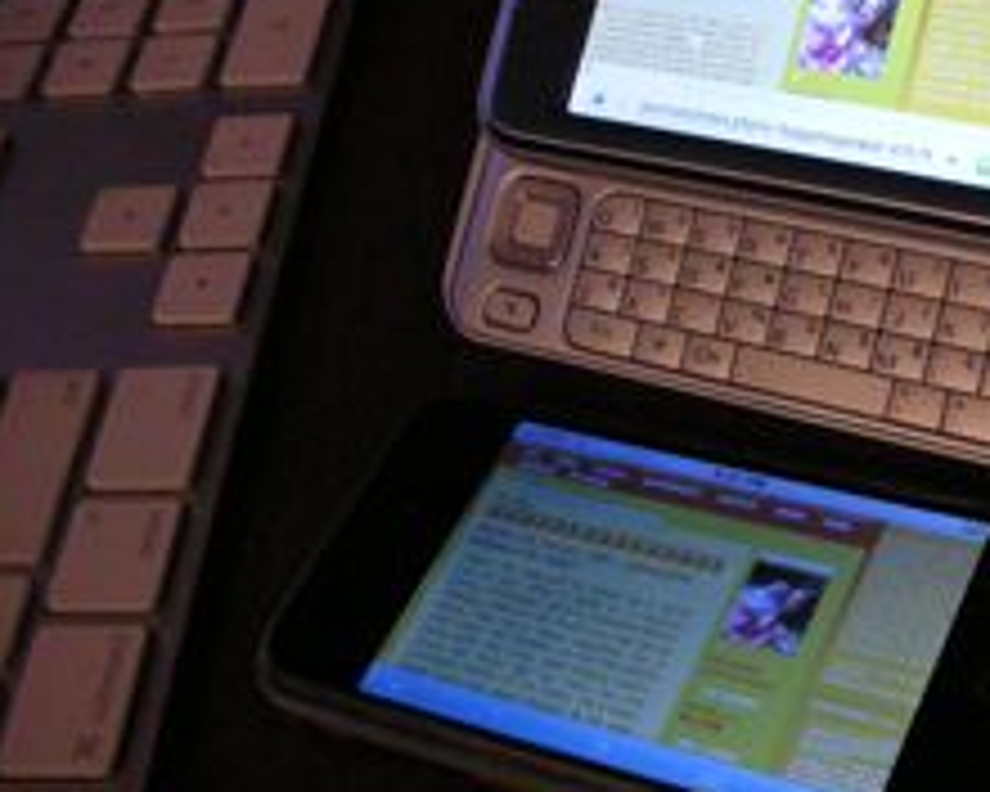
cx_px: 788
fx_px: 1817
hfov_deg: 29.8
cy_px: 324
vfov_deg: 24.6
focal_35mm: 62
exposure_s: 1/40.3
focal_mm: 5.8
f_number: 2.8
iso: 400
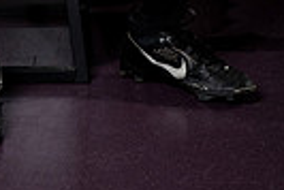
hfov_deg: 14.0
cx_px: 19
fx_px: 1145
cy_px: -239
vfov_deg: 8.7
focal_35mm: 145
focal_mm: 43
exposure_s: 1/250
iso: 640
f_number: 5.6
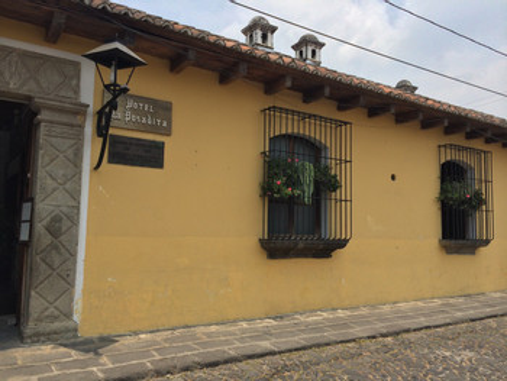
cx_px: 254
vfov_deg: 46.8
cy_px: 190
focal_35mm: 30
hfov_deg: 59.9
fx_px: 440
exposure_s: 1/2740
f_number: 2.2
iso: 40
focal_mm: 4.12
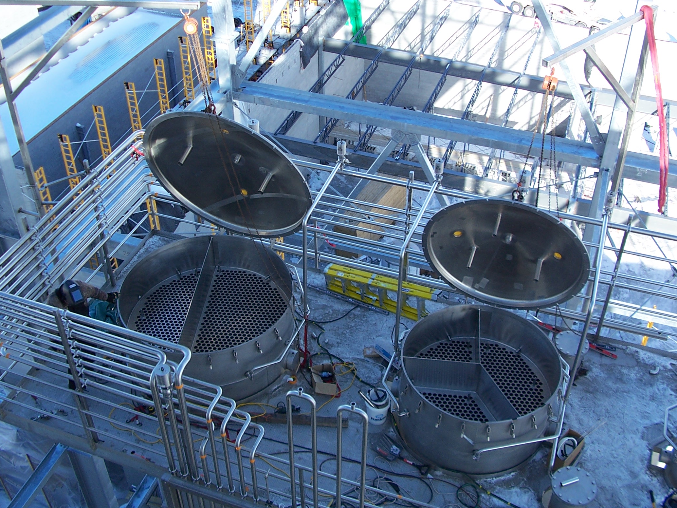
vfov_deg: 36.8
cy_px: 237
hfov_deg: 47.8
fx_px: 763
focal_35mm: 39
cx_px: 358
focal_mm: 6
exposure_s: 1/500
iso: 80
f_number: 2.8
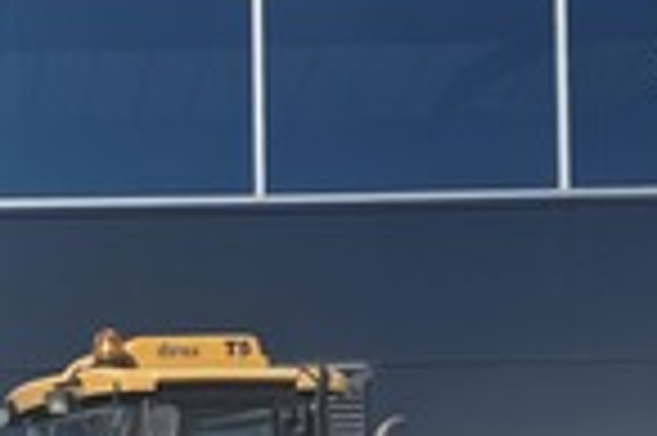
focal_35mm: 90
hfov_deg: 21.1
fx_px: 1641
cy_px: 598
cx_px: -137
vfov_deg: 14.4
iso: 80
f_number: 1.7
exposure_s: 1/7944
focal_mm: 6.3
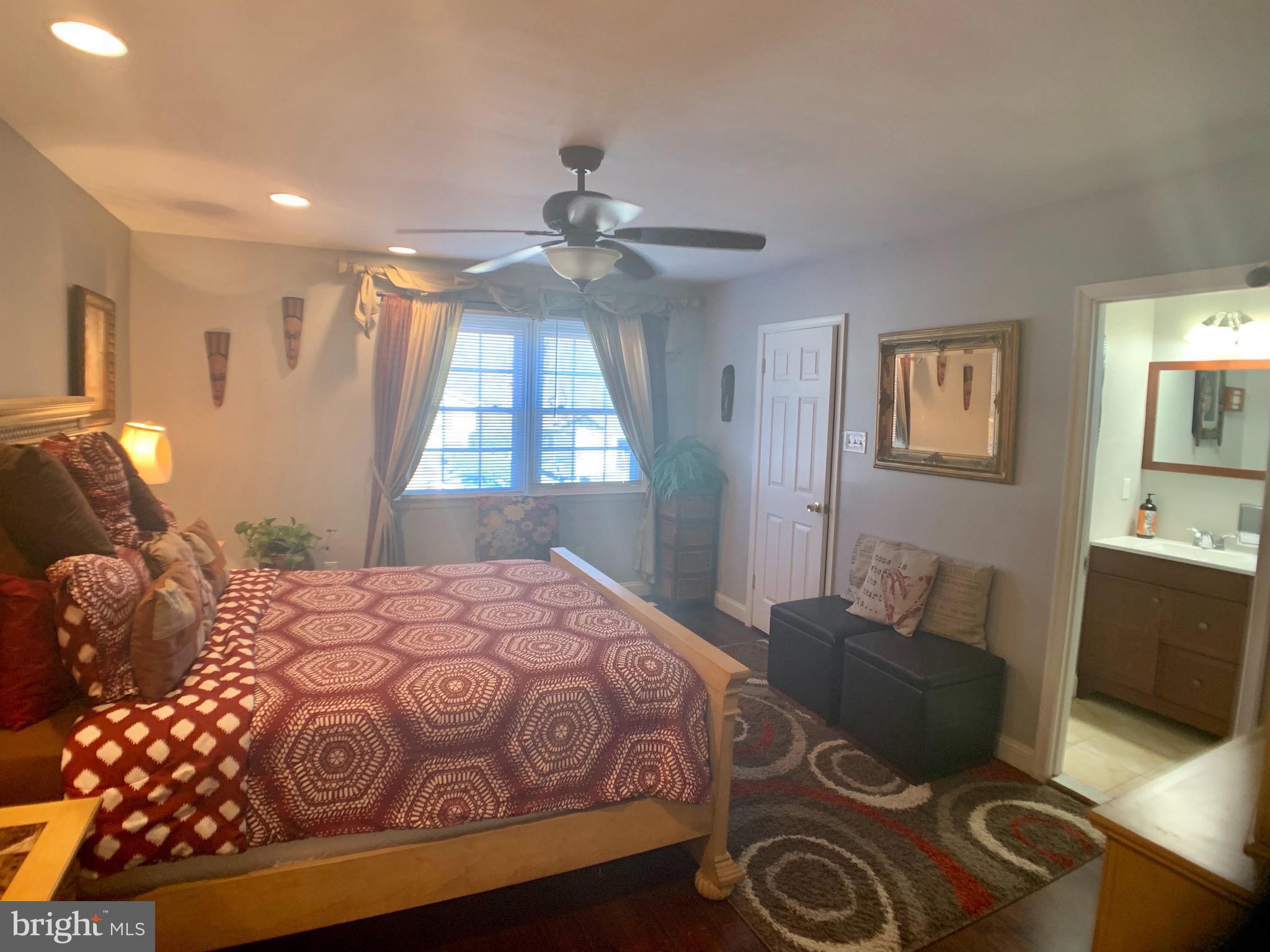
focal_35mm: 26
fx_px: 954
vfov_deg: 53.1
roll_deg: -1.8
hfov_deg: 67.3
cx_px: 635
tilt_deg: -3.5
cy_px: 476
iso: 160
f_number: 1.8
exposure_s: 1/60
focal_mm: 4.25
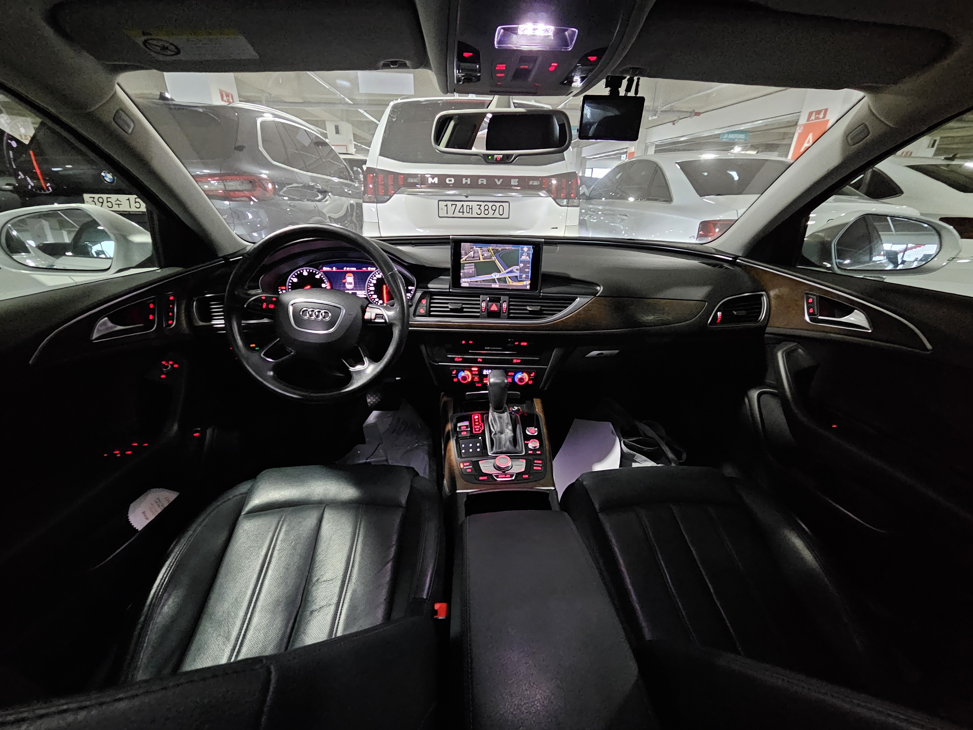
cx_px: 486
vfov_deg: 89.9
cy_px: 365
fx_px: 365
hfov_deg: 106.2
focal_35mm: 13
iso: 1600
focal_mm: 2.2
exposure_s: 1/24.5
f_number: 2.2
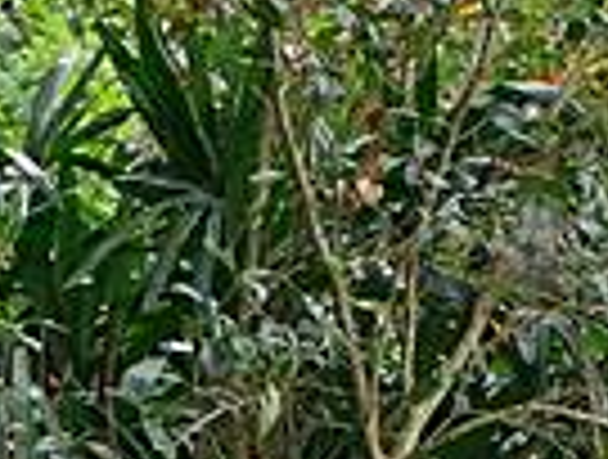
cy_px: 1055
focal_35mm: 207
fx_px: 3645
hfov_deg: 9.3
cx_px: -212
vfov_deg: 6.9
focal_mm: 14
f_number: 2.5
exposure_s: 1/100
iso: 200
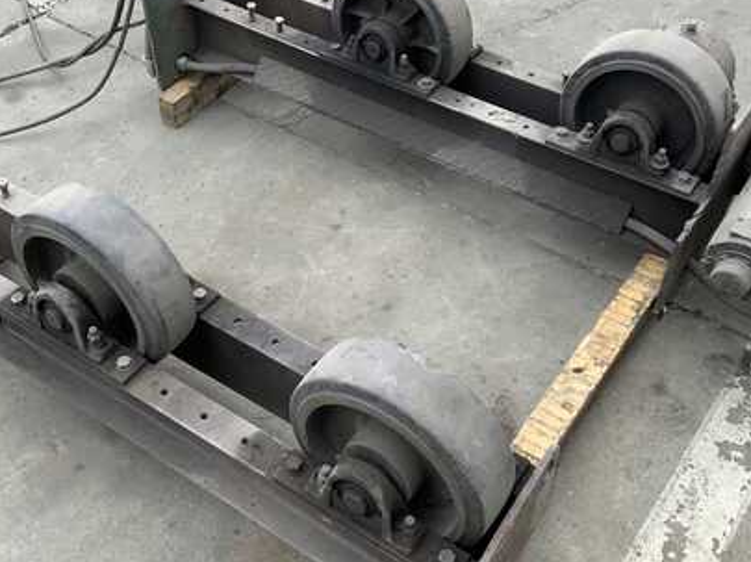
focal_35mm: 43
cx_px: 360
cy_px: 271
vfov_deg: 33.5
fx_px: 932
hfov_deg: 43.9
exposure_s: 1/394
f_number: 1.8
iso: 16
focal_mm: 3
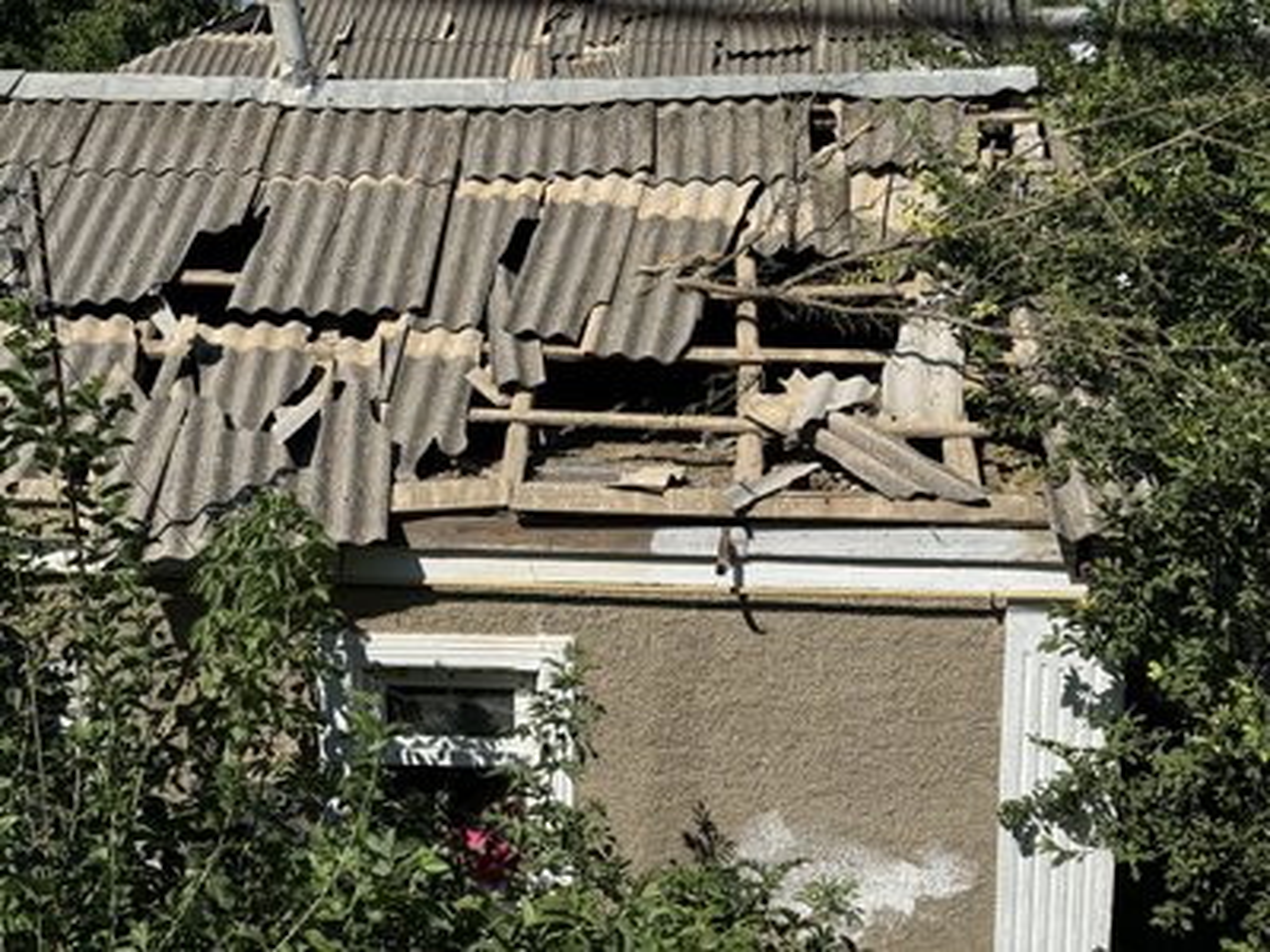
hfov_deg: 39.7
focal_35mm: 48
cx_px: 635
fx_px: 1761
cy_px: 476
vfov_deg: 30.3
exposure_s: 1/6410
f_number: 1.78
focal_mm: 6.86
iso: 64
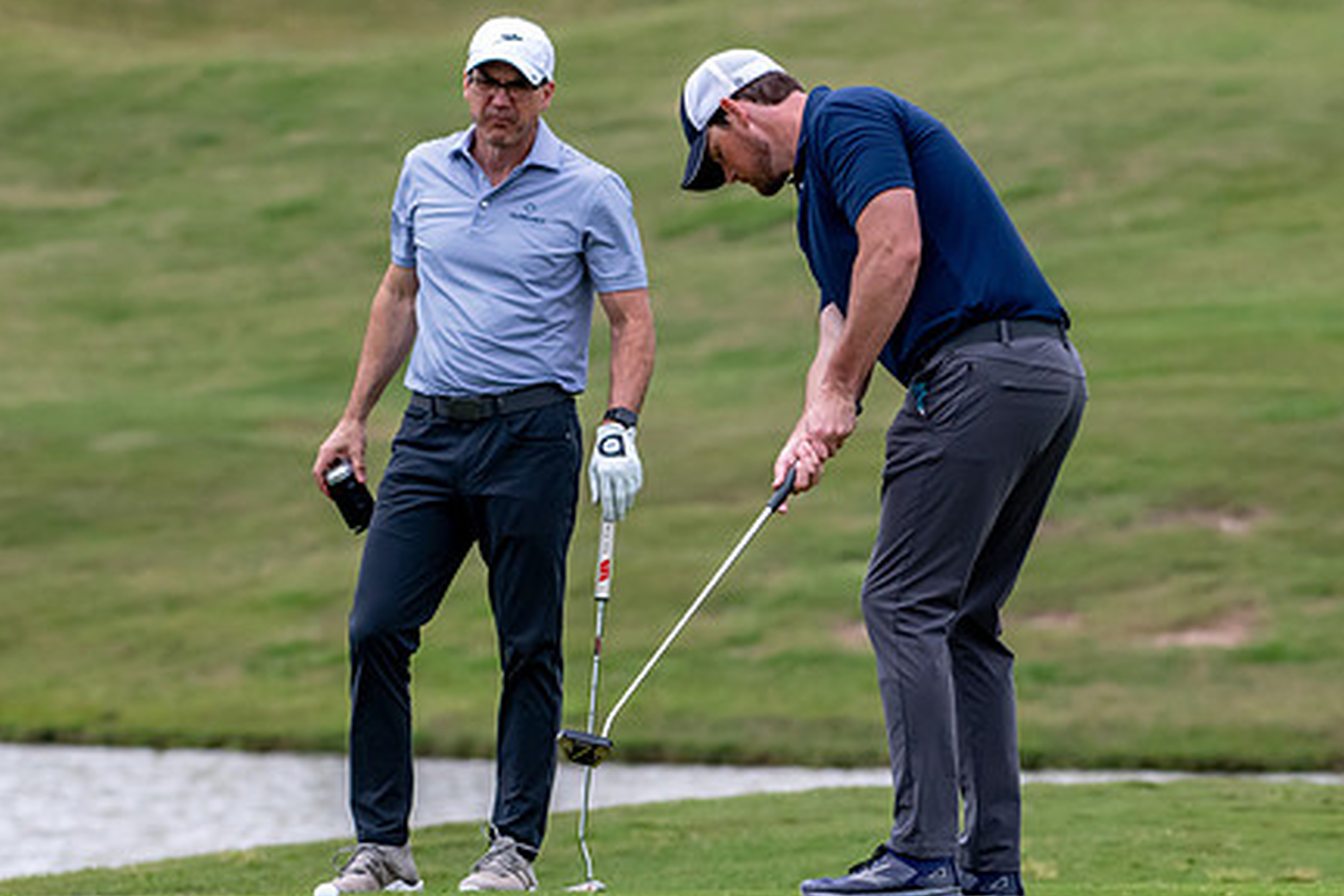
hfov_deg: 5.1
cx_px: 750
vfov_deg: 3.4
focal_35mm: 403
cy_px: 506
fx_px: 15044
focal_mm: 200
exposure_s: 1/2000
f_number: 5.6
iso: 1400
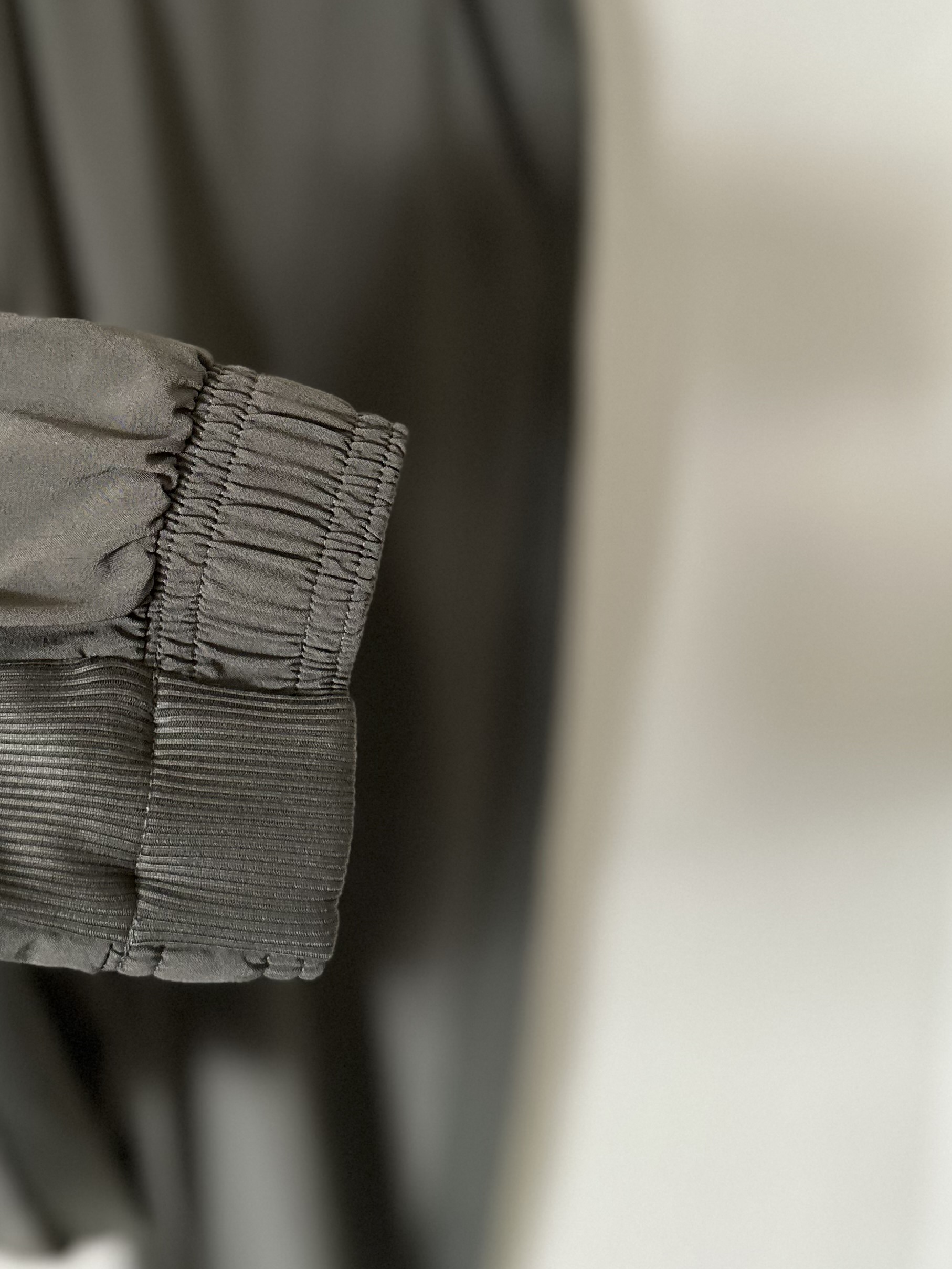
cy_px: 447
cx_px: 181
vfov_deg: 46.2
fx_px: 1467
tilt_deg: -20.9
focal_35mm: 40
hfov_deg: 34.8
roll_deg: +6.8
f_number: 1.78
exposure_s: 1/60
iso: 640
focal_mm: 6.86
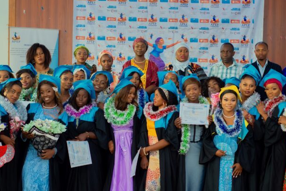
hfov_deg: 23.9
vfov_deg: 16.1
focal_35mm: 85
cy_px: 117
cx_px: 143
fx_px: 676
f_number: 3.2
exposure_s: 1/125
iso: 800
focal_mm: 50
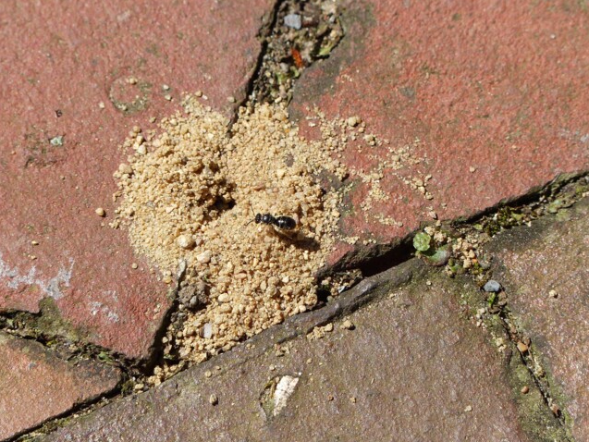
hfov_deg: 3.1
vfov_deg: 2.4
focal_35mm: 633
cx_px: 295
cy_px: 221
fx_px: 10773
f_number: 4
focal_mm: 108
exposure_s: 1/1000
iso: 100
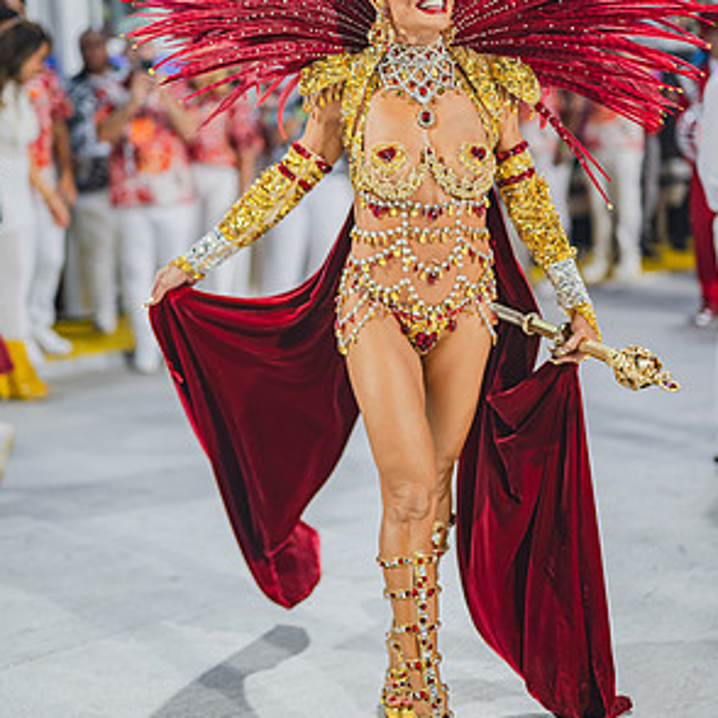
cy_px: 259
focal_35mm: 65
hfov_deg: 26.5
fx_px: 1525
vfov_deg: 26.4
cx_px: 357
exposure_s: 1/400
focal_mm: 50
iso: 800
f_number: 1.2
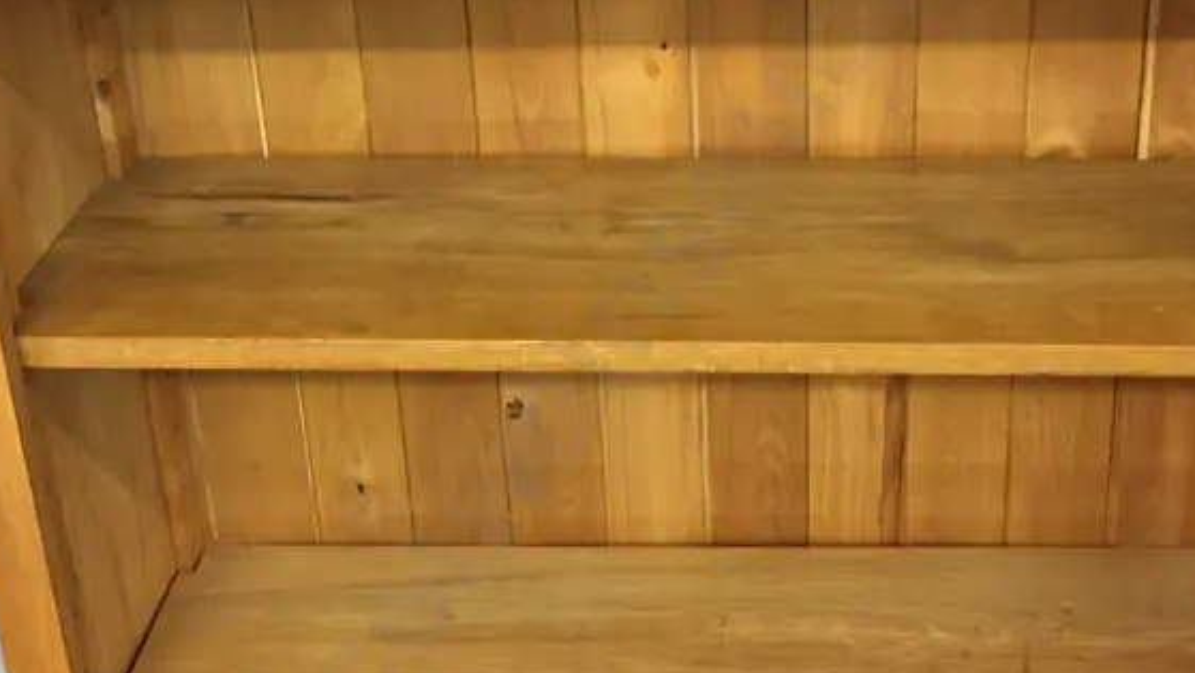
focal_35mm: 58
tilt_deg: -25.5
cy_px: 270
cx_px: 666
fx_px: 1838
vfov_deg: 20.7
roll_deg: +0.9
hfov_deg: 36.0
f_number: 2.2
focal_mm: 4.15
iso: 125
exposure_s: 1/17
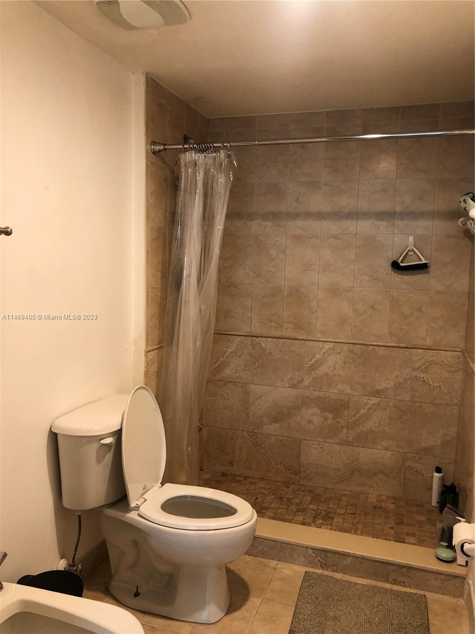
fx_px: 512
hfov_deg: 49.7
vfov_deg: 63.4
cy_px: 317
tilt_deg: -4.7
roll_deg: -1.4
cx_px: 238
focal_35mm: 28
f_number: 1.8
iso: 40
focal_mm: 4
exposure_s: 1/17
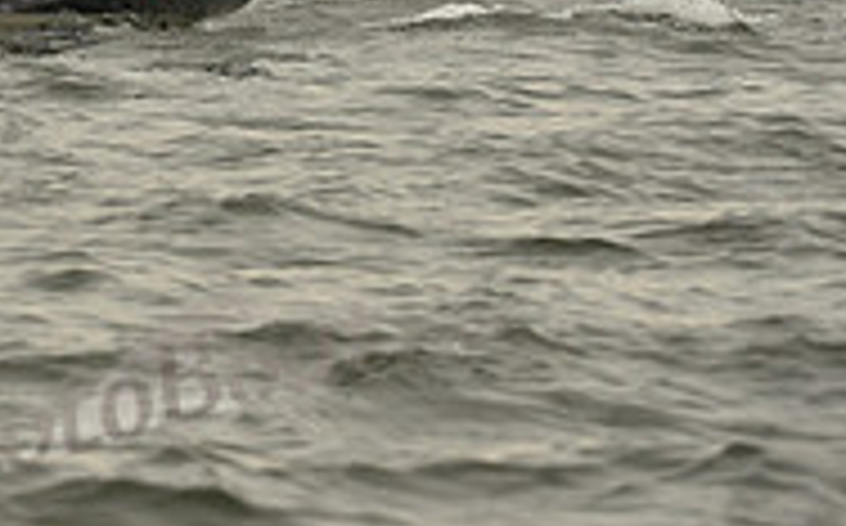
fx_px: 15959
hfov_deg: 3.0
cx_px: -360
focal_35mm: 693
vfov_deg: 1.9
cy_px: -241
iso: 400
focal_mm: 220
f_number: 6.3
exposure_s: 1/1000
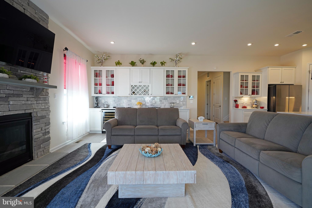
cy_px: 104
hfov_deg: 96.7
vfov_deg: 73.8
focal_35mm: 16
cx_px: 156
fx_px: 139
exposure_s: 1/160
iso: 500
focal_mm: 16
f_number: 4
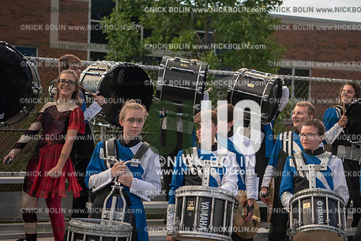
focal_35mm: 66
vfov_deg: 20.6
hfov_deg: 30.5
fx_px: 662
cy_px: 138
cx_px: 205
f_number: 3.2
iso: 800
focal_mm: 52
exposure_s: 1/250
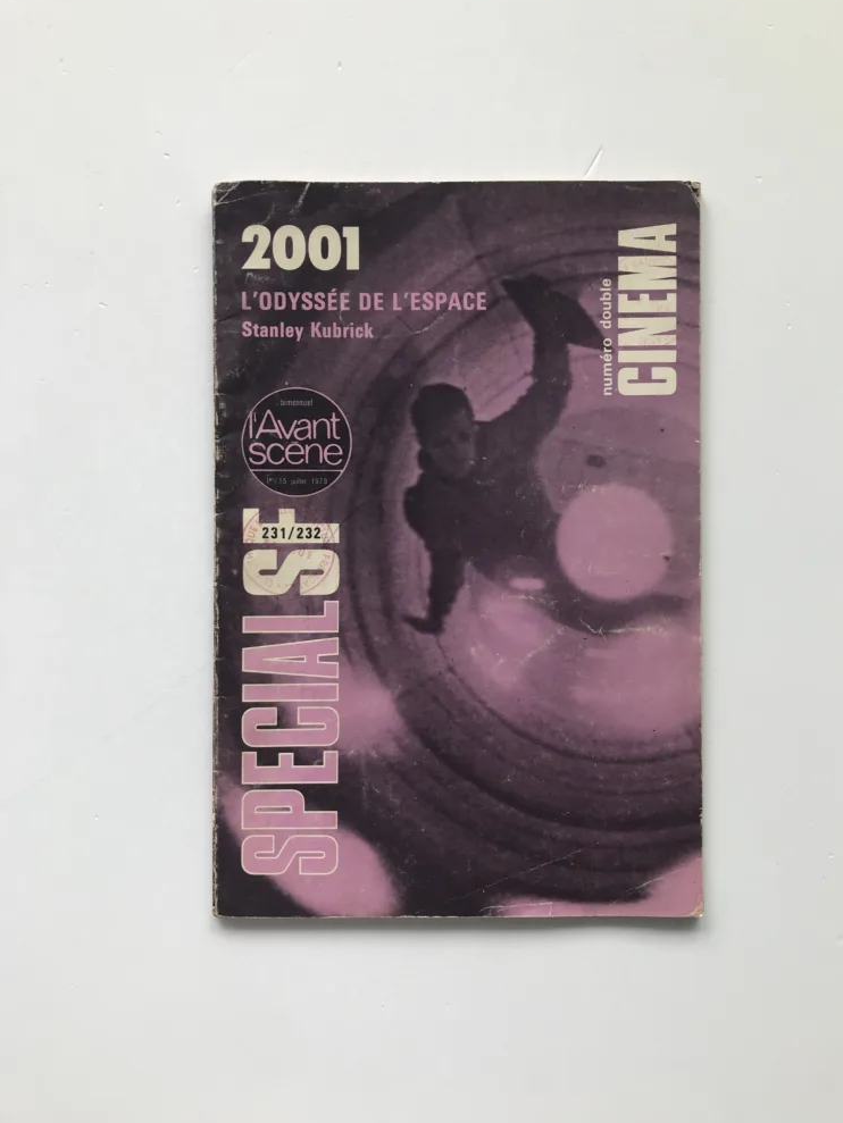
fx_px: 941
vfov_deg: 61.6
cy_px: 547
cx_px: 435
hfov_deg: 48.2
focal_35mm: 29
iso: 20
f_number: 1.8
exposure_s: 1/123
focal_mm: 3.99
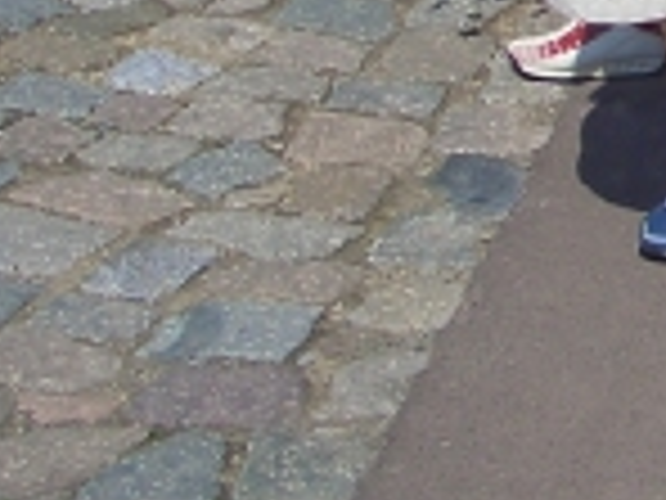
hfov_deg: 12.3
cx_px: 1080
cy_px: -392
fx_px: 2905
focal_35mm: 151
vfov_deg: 9.4
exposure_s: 1/1000
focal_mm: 5.8
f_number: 4.3
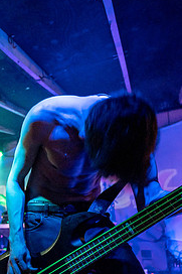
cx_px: -15
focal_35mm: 39
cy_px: 172
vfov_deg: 49.1
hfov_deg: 30.7
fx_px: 296
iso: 3200
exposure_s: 1/200
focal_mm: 18.3
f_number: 2.8
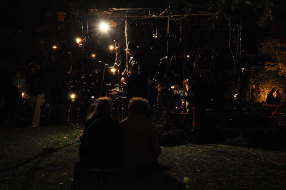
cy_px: 95
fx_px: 500
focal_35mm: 63
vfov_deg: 21.5
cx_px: 143
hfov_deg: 31.9
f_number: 11
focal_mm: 42
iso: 1600
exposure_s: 1
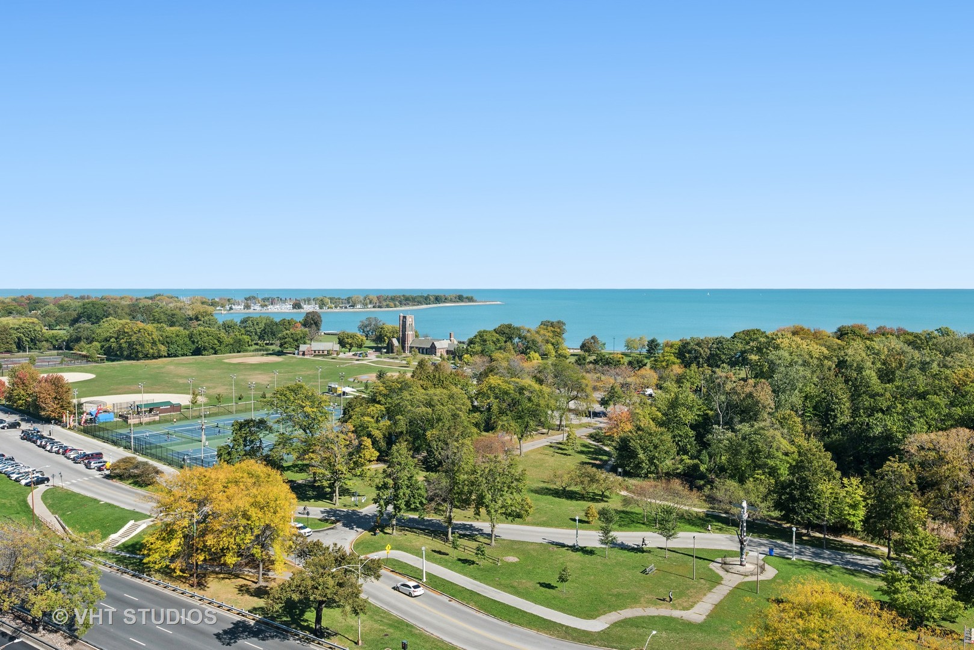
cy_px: 325
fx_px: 704
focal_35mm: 26
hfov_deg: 69.4
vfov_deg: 49.6
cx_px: 487
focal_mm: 26
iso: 400
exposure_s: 1/640
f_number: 8
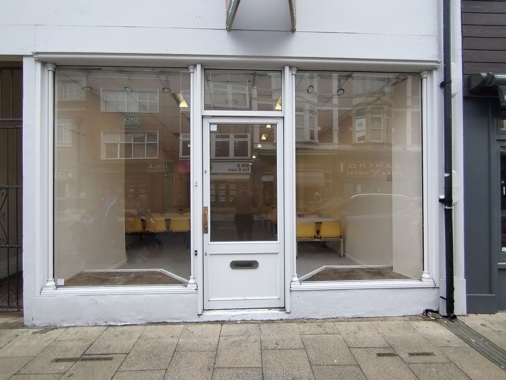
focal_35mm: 17
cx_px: 253
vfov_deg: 74.8
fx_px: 249
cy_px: 190
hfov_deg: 91.0
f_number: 2.2
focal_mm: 1.42
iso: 100
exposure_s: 1/168
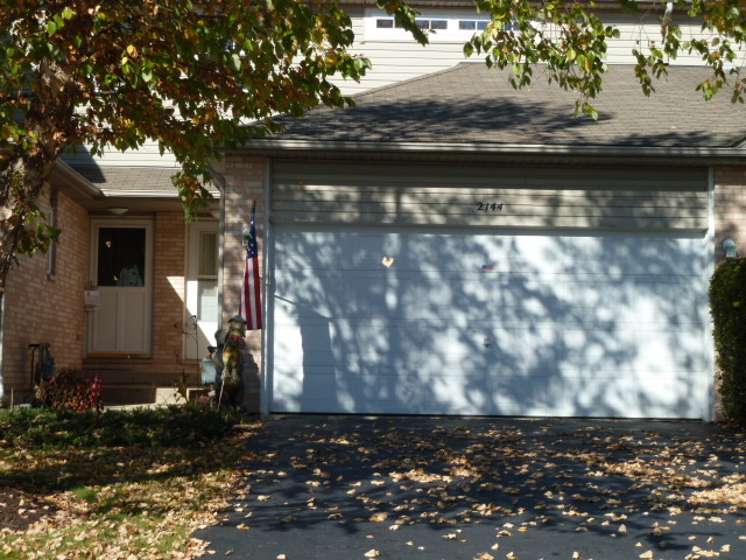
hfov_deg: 25.0
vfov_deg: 18.9
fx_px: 1681
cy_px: 280
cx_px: 373
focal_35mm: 78
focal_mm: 12.8
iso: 80
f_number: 4.2
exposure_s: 1/400
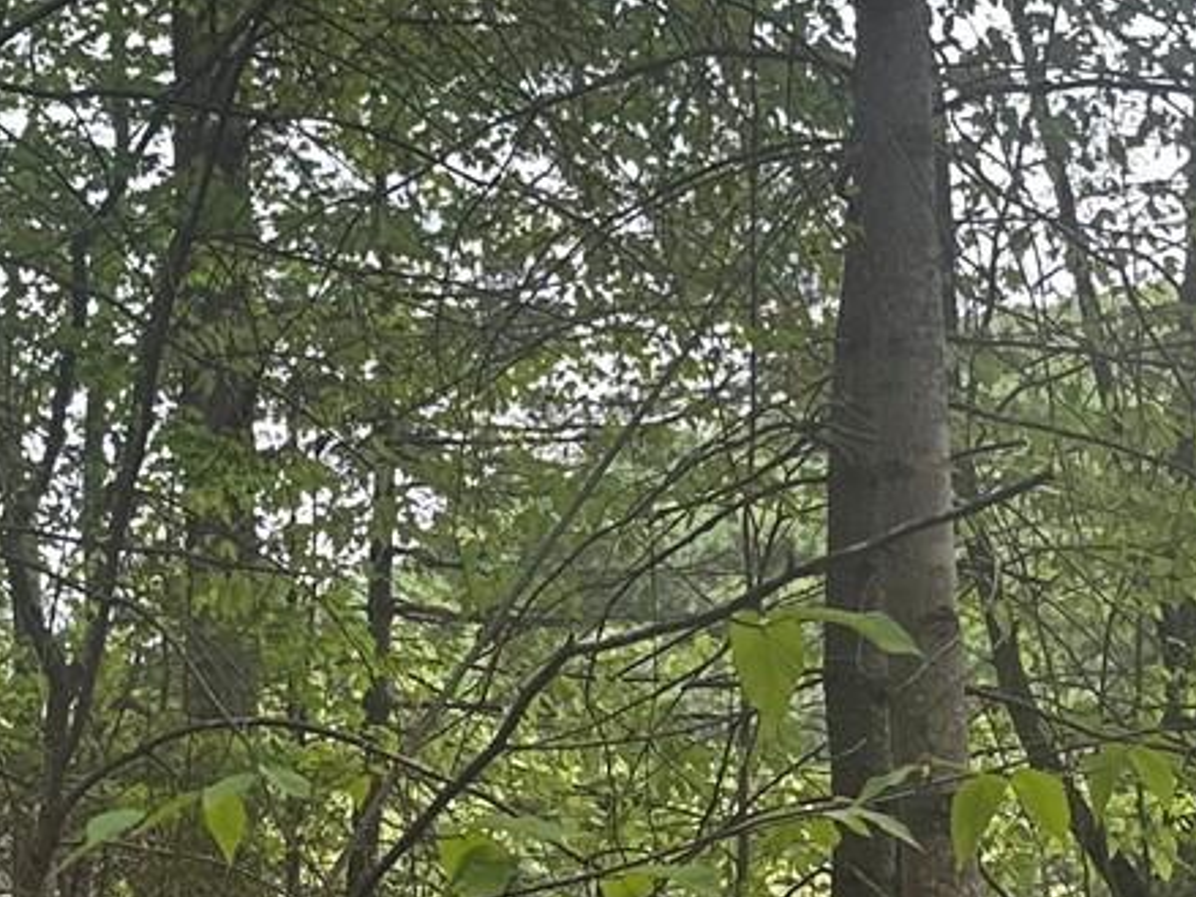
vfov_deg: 13.1
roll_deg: +4.3
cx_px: 714
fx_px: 3869
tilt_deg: +2.8
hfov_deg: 17.6
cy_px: 752
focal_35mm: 112
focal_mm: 6.86
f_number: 1.78
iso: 80
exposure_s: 1/431
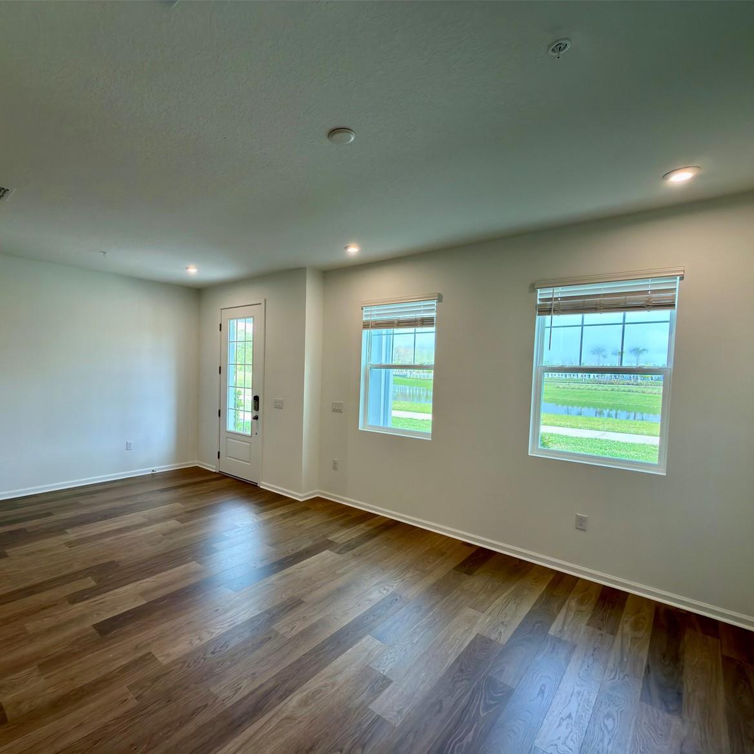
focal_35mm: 17
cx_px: 300
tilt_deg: -3.3
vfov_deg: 83.9
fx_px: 419
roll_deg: -1.2
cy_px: 388
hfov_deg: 82.9
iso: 50
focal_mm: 2.22
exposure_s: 1/60
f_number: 2.2
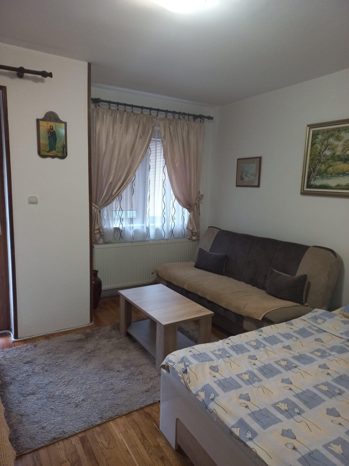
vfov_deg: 69.4
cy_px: 233
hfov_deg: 54.9
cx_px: 174
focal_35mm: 25
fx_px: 336
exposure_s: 1/33.3
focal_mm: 4.6
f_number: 1.8
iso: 320
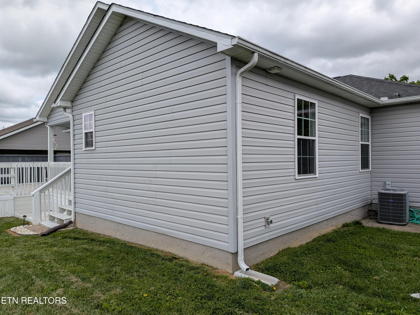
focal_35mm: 24
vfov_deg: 56.8
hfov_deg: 71.6
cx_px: 210
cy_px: 158
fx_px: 291
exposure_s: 1/1495
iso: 28
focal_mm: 4.53
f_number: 1.7
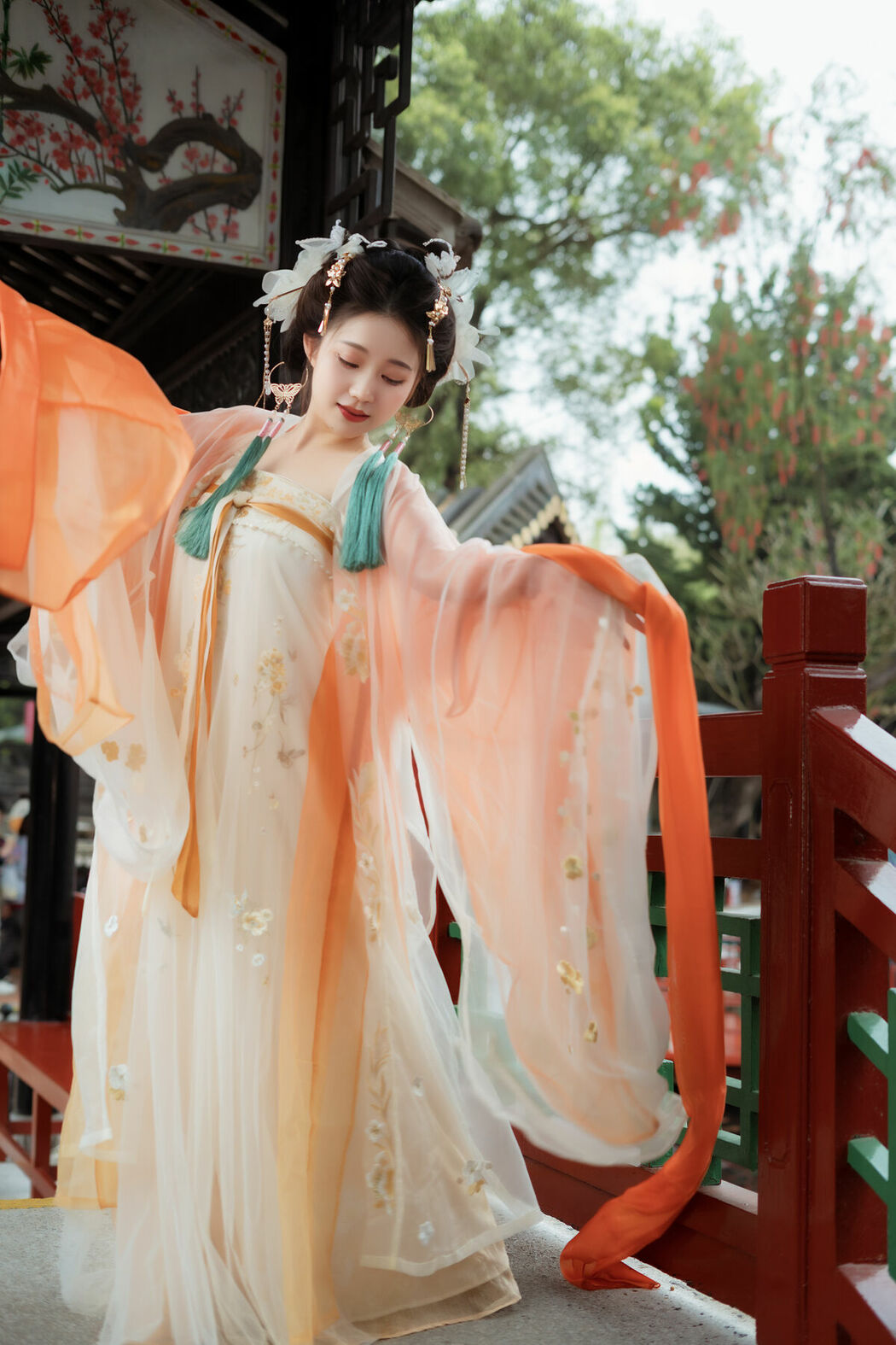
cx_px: 448
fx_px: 1867
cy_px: 672
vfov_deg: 39.6
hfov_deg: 27.0
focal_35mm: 50
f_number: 2.8
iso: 500
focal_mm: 50
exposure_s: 1/125
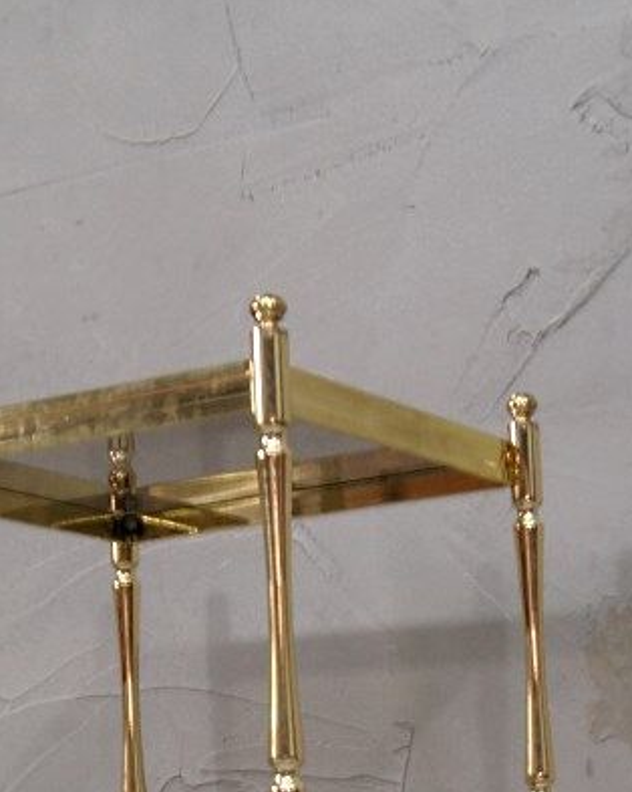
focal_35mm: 99
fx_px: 2317
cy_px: 806
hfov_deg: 15.5
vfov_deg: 18.8
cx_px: 225
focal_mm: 22
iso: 400
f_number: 8
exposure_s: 1/10
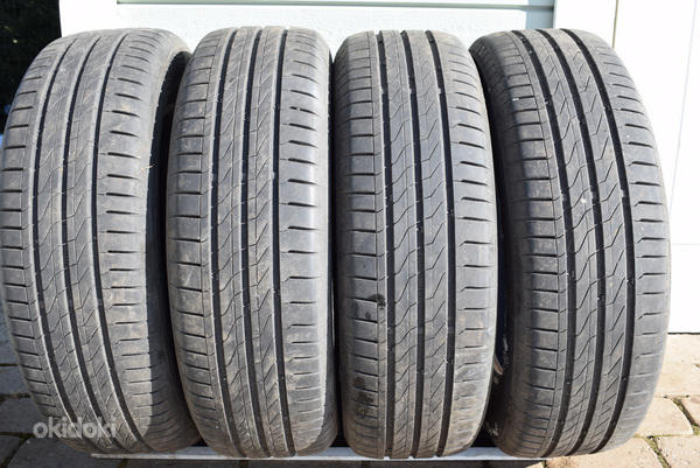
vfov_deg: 34.3
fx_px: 759
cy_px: 234
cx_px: 350
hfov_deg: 49.5
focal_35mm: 39
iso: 250
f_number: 8
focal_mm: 26
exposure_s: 1/250
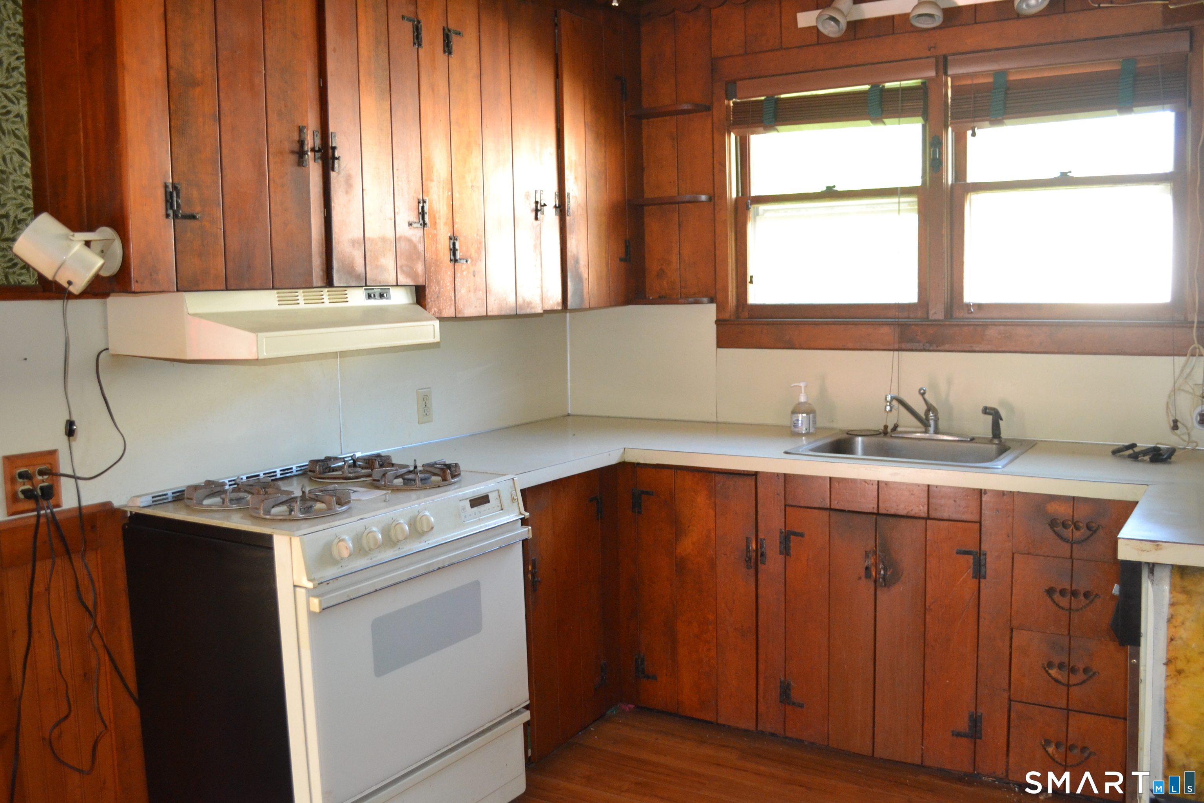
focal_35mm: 33
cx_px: 602
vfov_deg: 40.0
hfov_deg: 57.2
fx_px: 1104
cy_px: 402
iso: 1400
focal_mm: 22
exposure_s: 1/60
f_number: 3.8
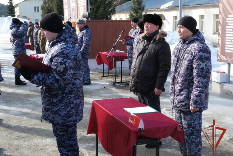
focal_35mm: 39
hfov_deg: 49.5
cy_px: 78
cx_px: 116
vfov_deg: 34.2
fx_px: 253
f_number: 22
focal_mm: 26
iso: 500
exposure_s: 1/40
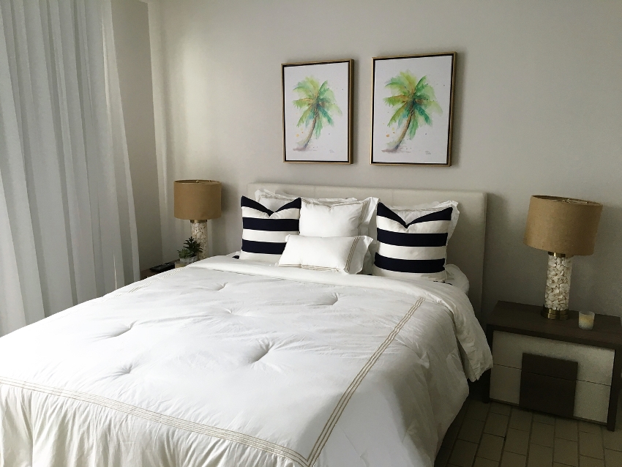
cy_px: 234
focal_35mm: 29
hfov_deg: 61.6
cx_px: 311
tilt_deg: -11.4
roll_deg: -0.3
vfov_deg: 48.2
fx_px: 521
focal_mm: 4.15
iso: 50
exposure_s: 1/30
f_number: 2.2
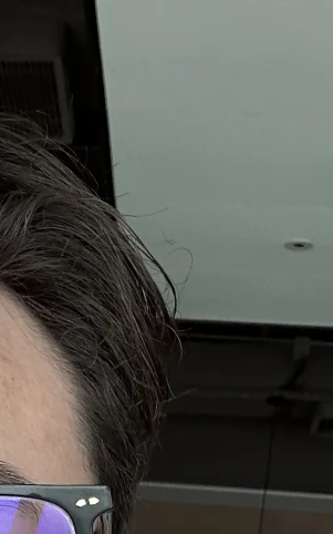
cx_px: -104
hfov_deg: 13.3
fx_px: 1380
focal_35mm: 95
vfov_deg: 20.1
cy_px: 685
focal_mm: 2.69
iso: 20
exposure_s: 1/138
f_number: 1.9
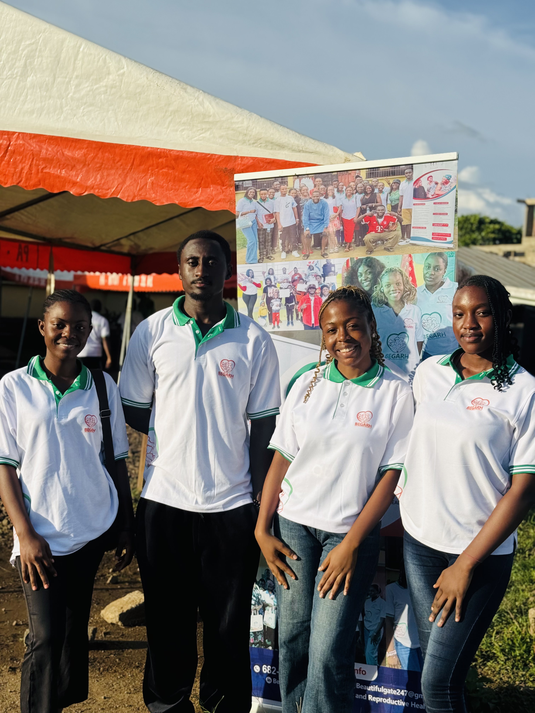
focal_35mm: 48
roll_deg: -3.2
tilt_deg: -2.1
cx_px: 268
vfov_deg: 39.7
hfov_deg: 30.3
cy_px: 356
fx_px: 989
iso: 64
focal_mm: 6.76
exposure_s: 1/4975
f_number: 1.78
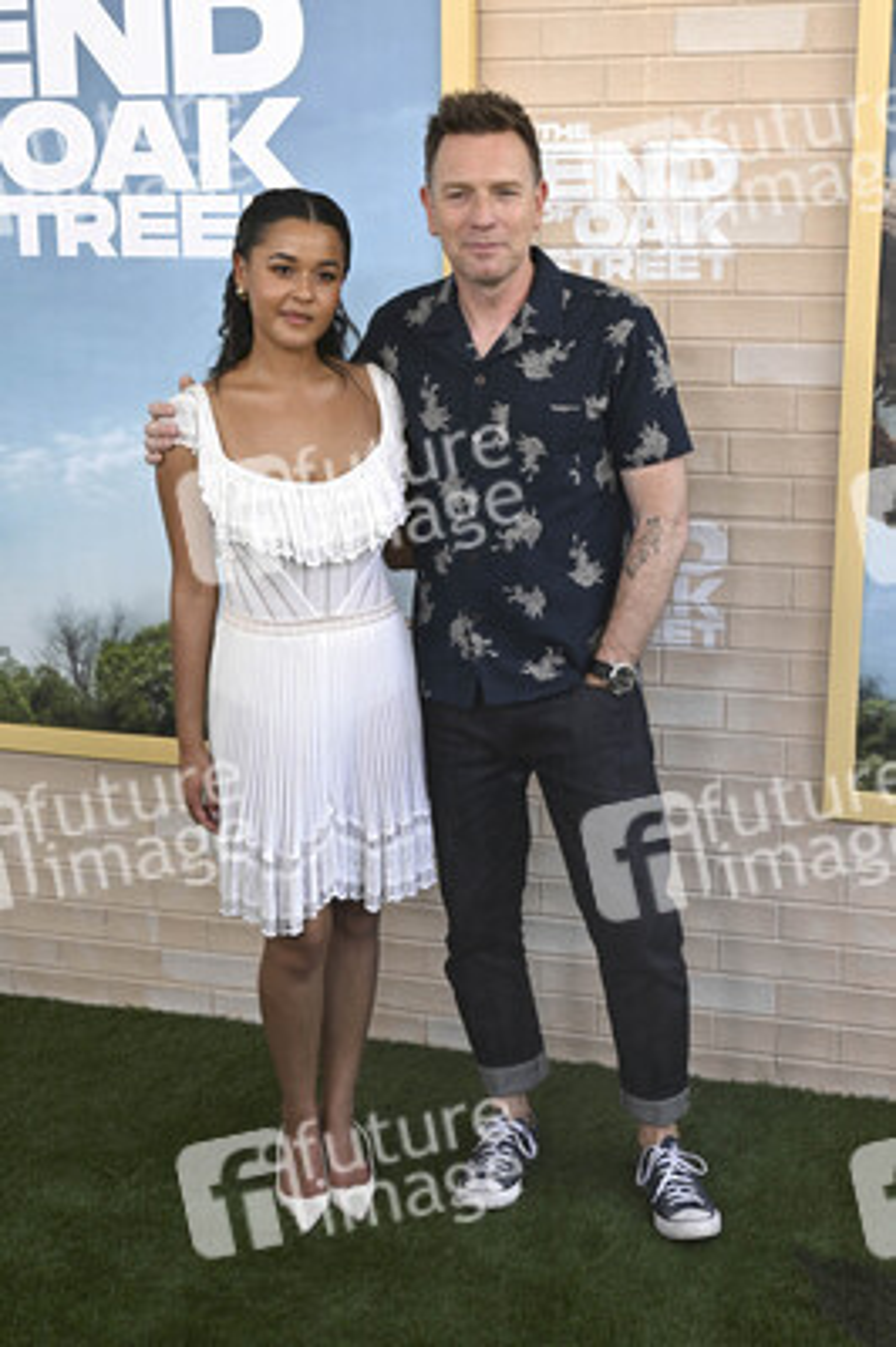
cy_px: 674
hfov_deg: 30.5
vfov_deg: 44.5
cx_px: 448
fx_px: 1645
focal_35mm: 44
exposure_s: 1/250
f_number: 6.3
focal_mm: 44
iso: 640
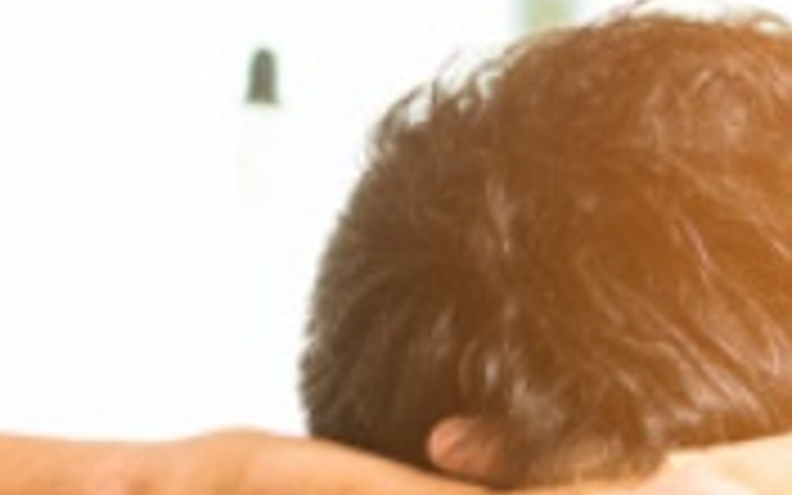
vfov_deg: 5.5
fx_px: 5034
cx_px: 824
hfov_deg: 8.9
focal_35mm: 233
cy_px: 986
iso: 400
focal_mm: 35
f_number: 3.5
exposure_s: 1/160
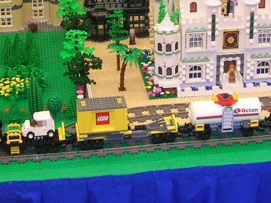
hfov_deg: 18.7
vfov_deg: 13.7
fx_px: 823
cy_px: -39
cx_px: 113
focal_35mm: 105
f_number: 3
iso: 50
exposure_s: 1/13.5
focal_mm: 6.6
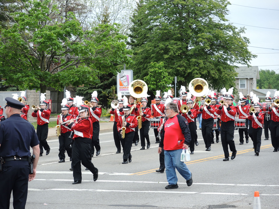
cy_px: 104
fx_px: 1225
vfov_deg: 9.8
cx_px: 140
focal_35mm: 152
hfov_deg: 13.0
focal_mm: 32.6
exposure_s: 1/400
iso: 80
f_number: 3.5
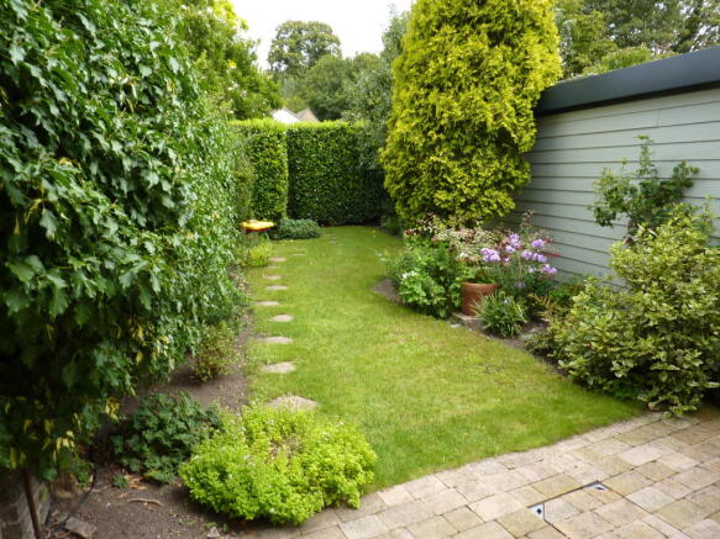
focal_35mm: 25
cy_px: 270
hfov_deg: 69.4
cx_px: 360
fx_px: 520
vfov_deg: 54.9
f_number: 4
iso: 80
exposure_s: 1/125
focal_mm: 4.1
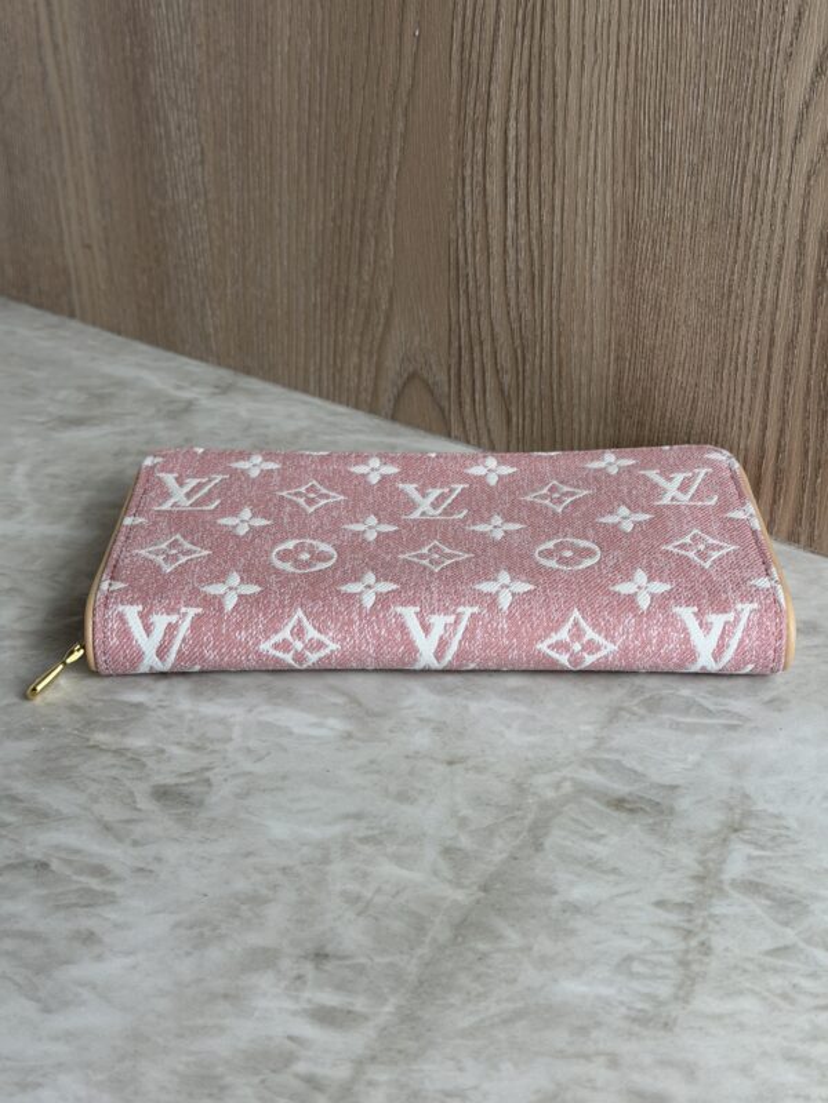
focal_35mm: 48
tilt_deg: -27.8
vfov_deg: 39.7
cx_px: 414
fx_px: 1531
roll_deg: +0.9
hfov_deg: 30.3
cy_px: 552
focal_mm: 6.76
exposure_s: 1/120
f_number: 1.78
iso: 64
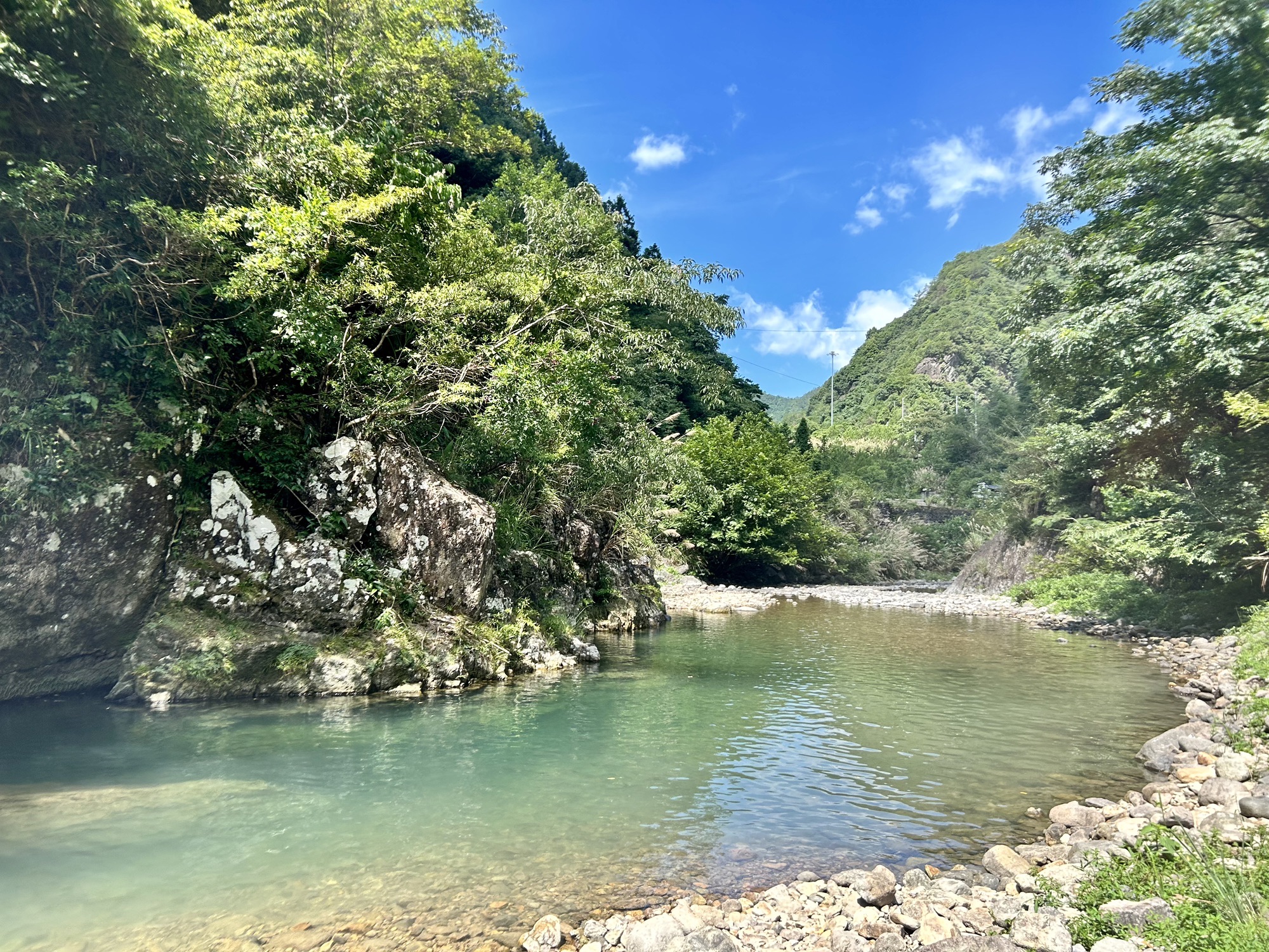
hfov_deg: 67.3
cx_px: 634
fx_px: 953
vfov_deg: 53.1
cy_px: 476
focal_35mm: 26
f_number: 1.5
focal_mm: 5.7
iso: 50
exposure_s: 1/1311
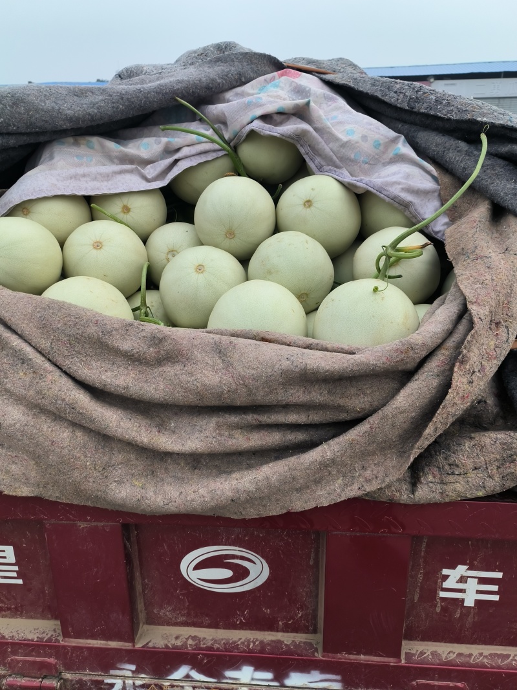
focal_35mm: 27
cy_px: 345
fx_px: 538
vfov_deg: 65.3
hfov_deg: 51.3
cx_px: 258
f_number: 1.9
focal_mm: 5.52
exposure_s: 1/367
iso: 100
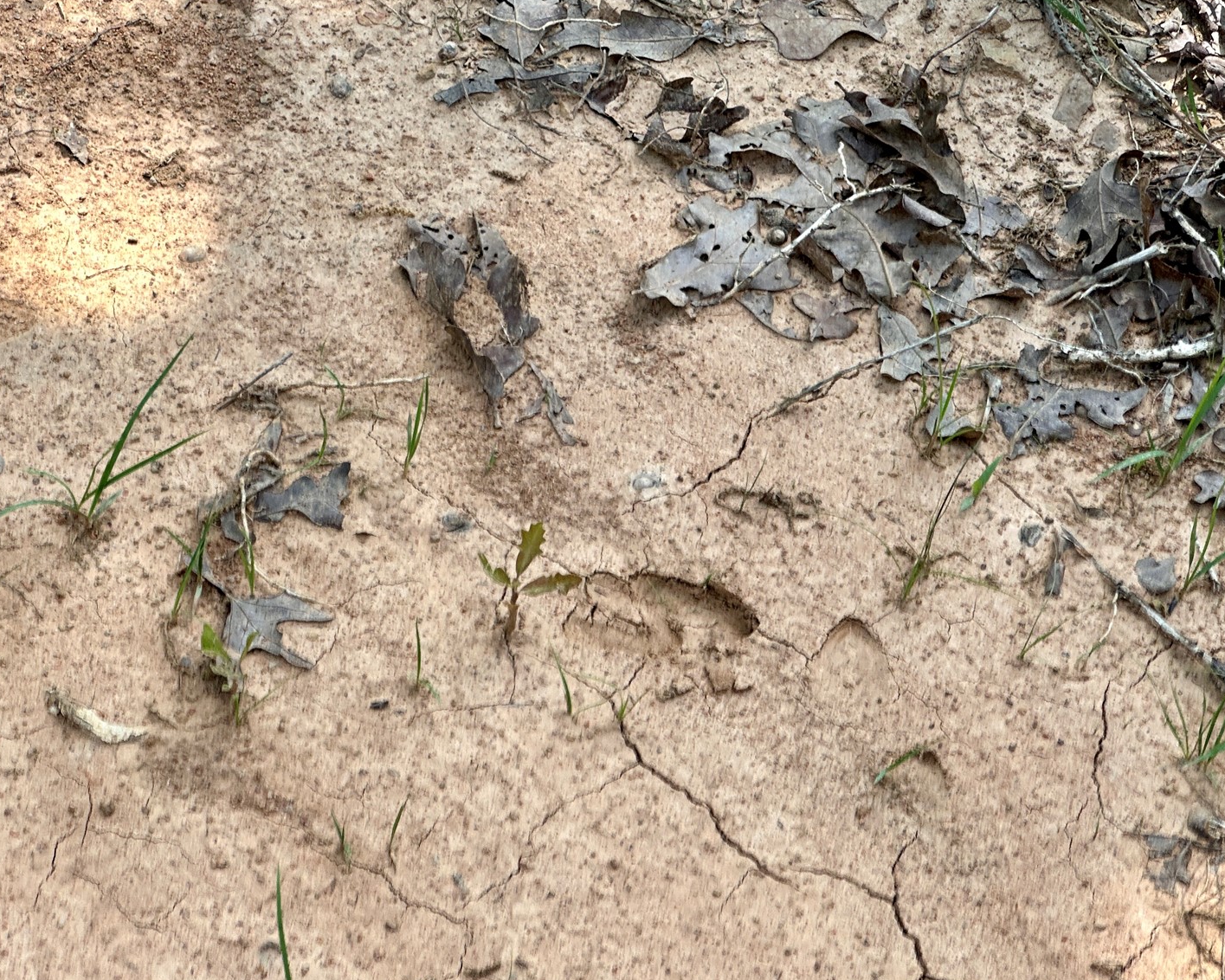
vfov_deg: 15.1
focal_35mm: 102
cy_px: 462
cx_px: 532
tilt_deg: -49.6
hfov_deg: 18.8
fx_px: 3698
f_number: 2.8
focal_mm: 9
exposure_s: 1/116
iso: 32
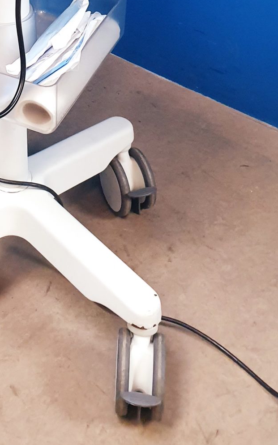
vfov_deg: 25.4
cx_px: -15
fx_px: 861
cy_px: -114
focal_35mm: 71
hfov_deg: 17.8
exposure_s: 1/50
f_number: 2.4
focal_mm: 4.3
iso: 250
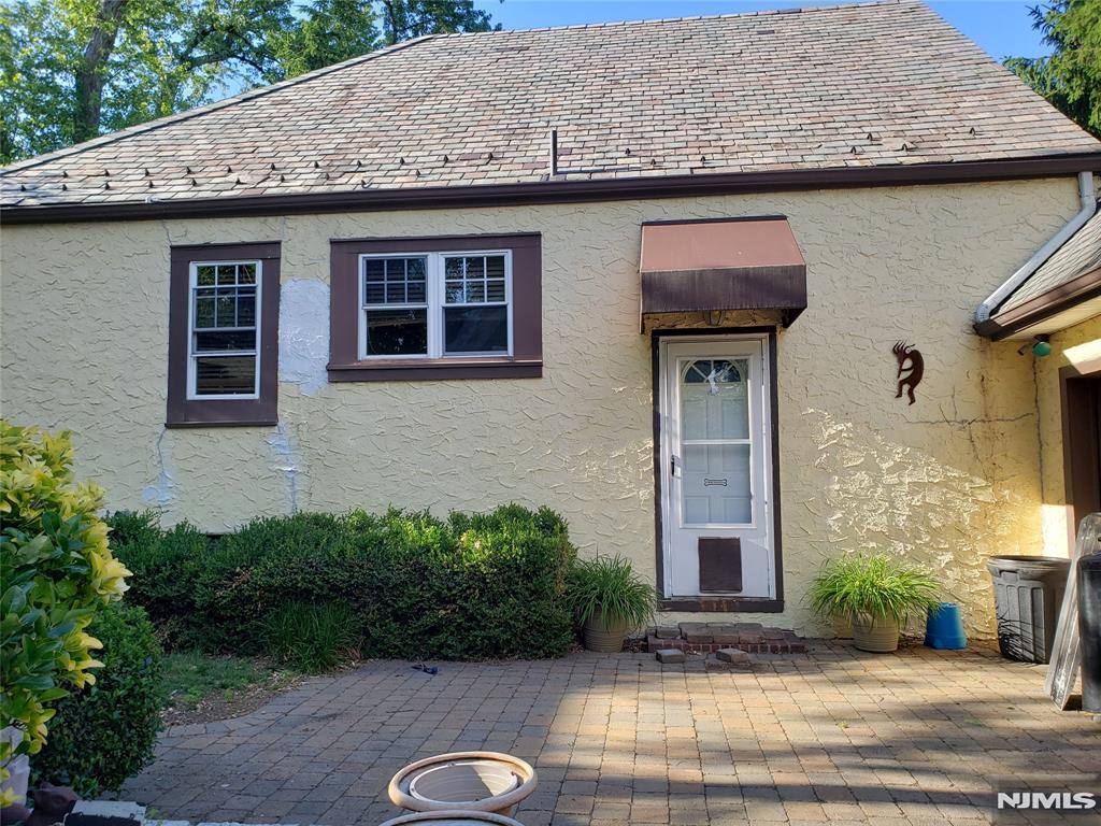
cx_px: 550
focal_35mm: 26
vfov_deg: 53.1
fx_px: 827
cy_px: 413
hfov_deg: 67.3
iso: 50
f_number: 2.4
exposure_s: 1/283
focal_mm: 4.3
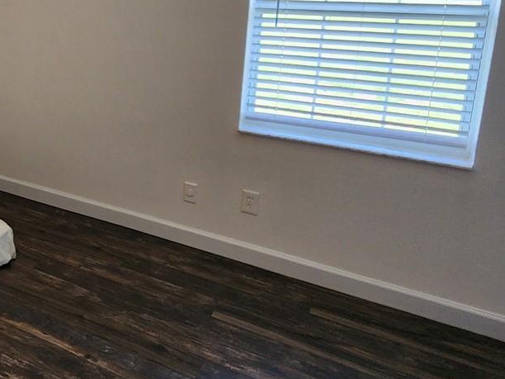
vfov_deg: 39.7
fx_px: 496
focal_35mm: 34
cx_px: -45
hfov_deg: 42.7
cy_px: 61
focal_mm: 2.2
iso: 160
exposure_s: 1/60
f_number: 2.2
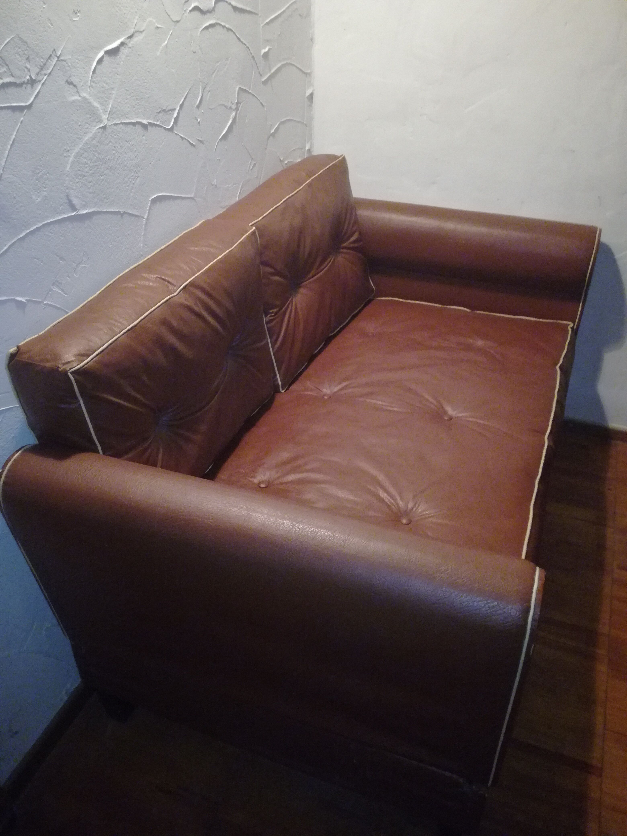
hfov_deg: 51.4
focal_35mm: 27
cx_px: 314
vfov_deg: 65.3
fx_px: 652
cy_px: 418
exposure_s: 1/20
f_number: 2
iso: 500
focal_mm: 3.79
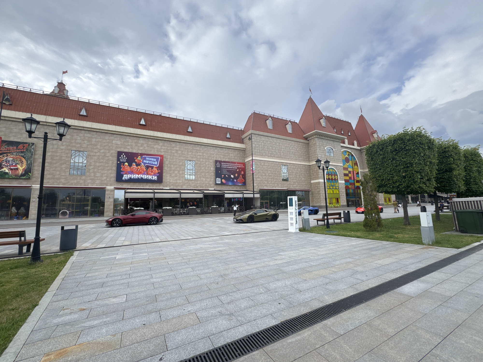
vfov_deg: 85.7
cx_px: 242
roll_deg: +2.4
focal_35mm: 14
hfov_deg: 102.1
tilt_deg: +8.5
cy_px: 181
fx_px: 195
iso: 40
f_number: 2.2
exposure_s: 1/636
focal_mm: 2.22
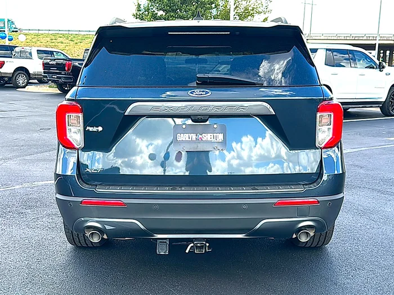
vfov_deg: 37.7
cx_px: 197
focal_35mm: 38
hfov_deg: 49.0
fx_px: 433
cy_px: 148
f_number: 1.78
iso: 80
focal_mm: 6.86
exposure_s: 1/838
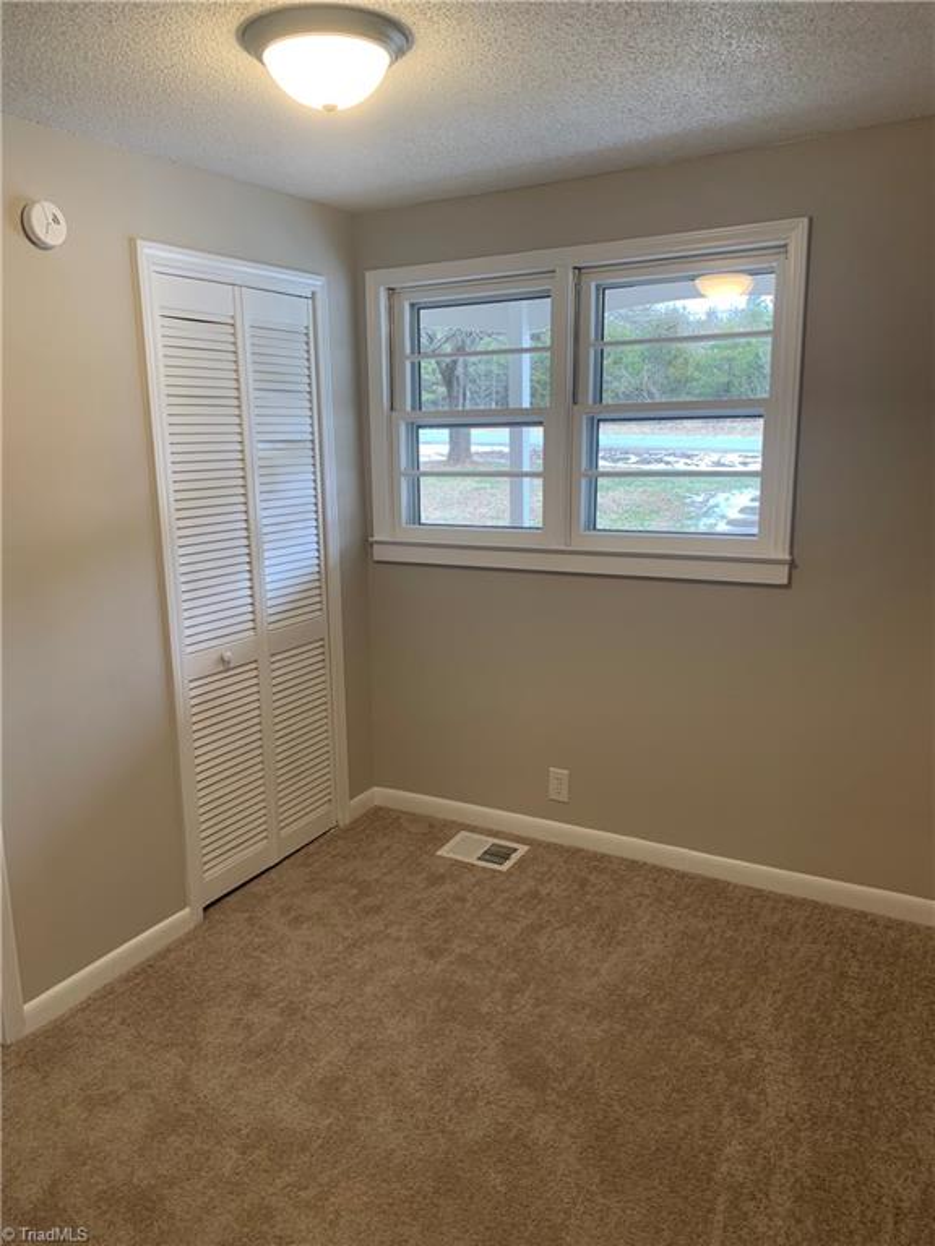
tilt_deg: -11.5
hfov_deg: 53.1
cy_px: 623
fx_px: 936
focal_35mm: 26
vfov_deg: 67.3
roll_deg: +1.7
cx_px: 468
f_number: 1.8
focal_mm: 4.25
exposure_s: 1/60
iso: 64
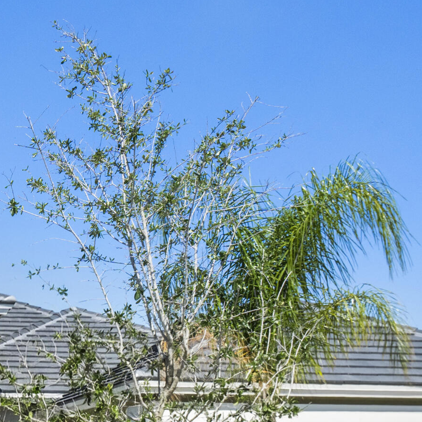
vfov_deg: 19.6
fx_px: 1186
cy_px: 418
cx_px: -99
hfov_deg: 18.9
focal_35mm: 86
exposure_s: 1/1000
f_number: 8
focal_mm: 30
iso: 800
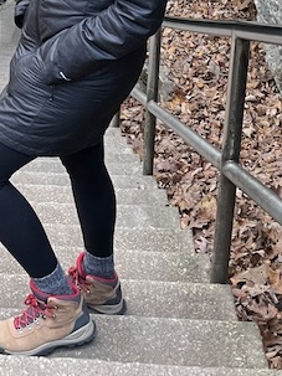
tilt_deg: -20.0
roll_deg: +1.0
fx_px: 957
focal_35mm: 88
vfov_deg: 19.6
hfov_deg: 16.3
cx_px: -31
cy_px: -175
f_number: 1.6
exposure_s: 1/60
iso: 125
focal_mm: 4.2
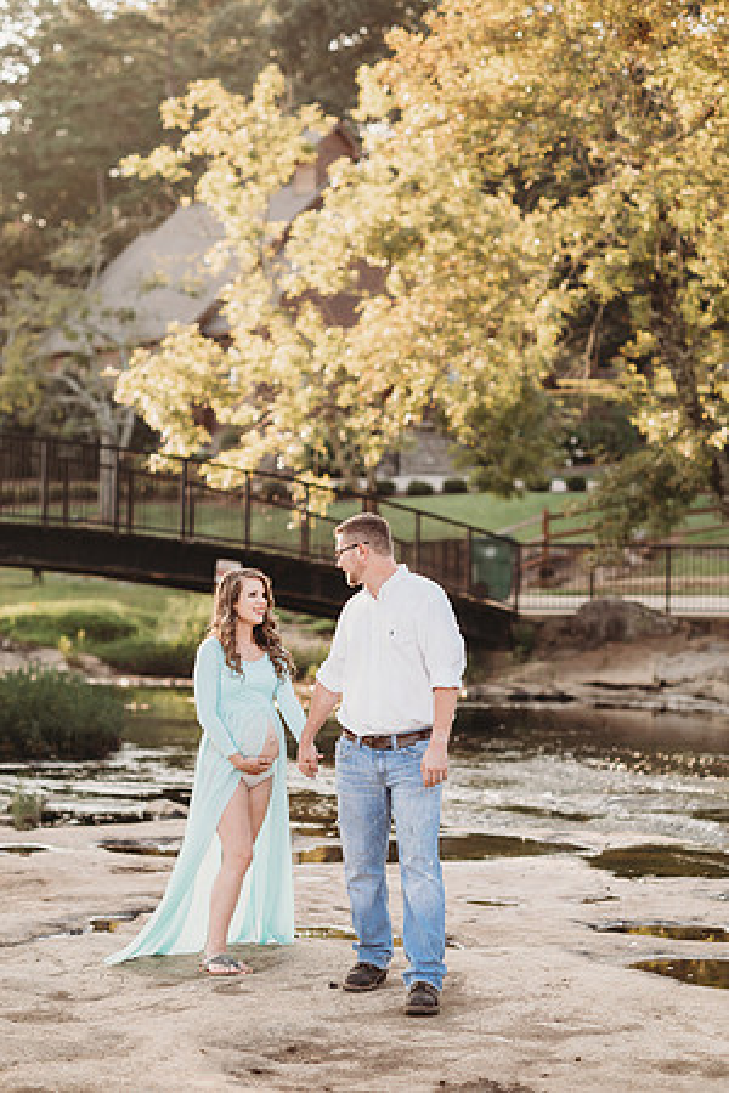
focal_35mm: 85
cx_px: 364
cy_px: 546
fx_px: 2582
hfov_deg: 16.1
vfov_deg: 23.9
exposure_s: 1/400
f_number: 2.5
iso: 160
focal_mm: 85
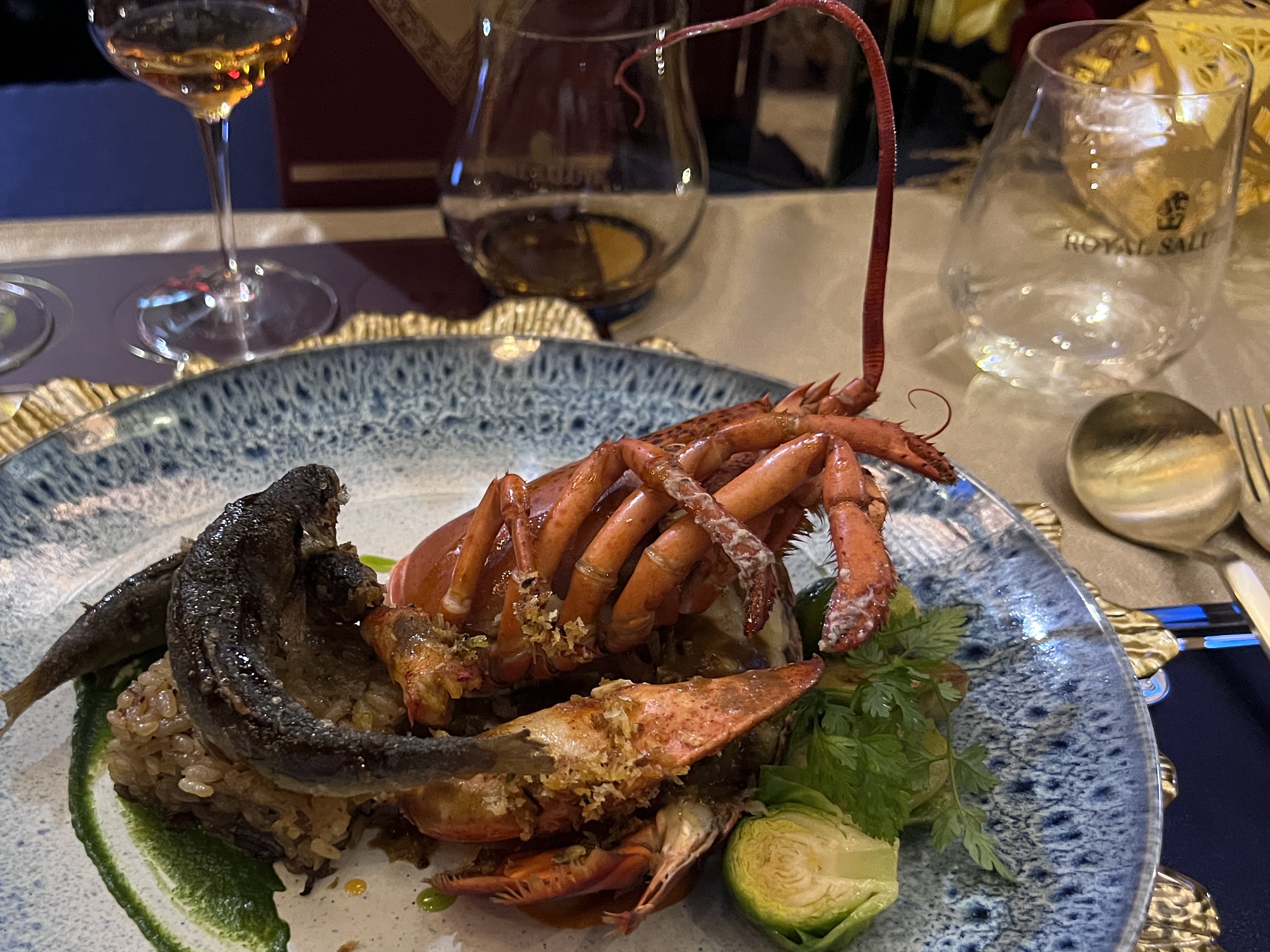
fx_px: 1358
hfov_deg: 49.4
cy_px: 674
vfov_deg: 38.0
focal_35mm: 37
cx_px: 443
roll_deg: +1.9
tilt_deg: -43.5
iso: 500
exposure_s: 1/30
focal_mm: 5.7
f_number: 1.5
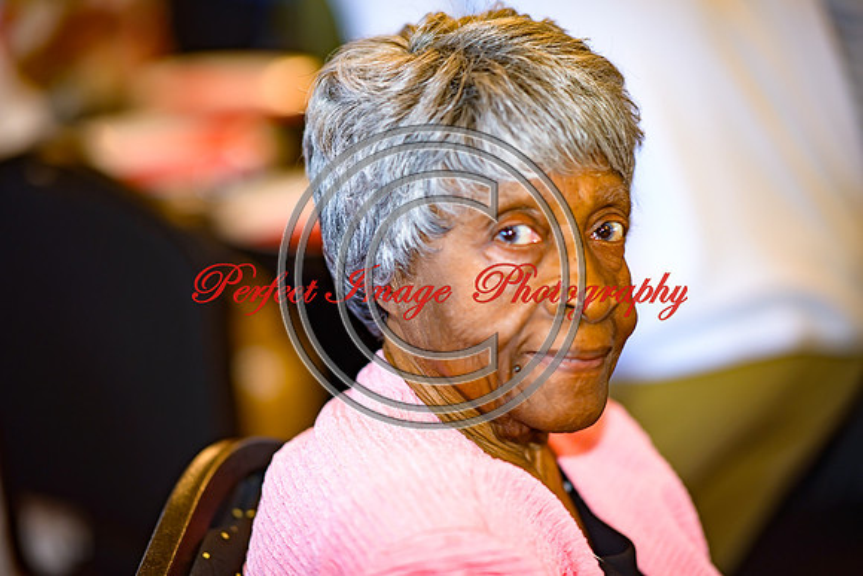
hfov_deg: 19.5
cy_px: 288
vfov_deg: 13.0
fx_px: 2518
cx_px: 432
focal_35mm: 105
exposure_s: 1/125
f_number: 1.8
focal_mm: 105
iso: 160
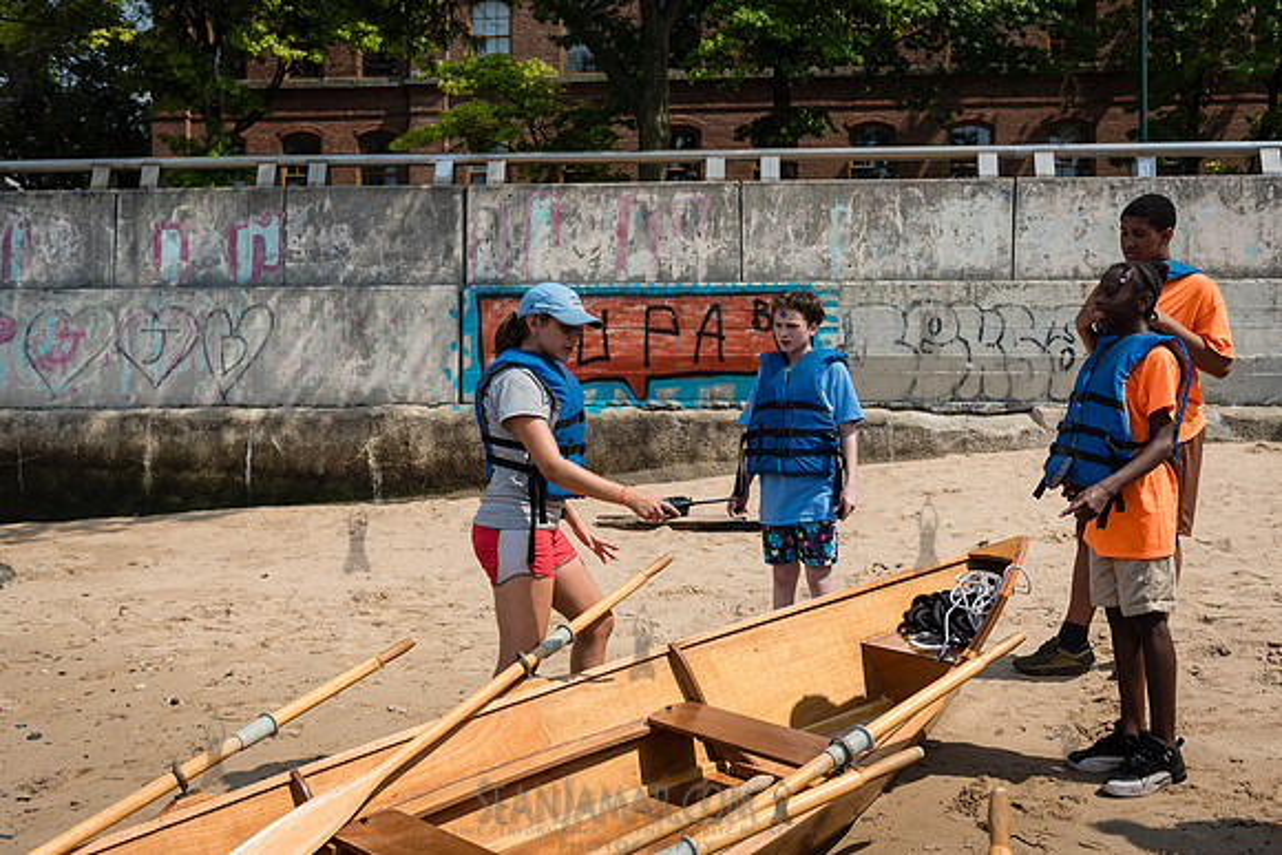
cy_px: 428
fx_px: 1353
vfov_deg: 35.1
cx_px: 641
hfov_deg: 50.7
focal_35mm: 38
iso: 100
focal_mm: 38
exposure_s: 1/1600
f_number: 3.5
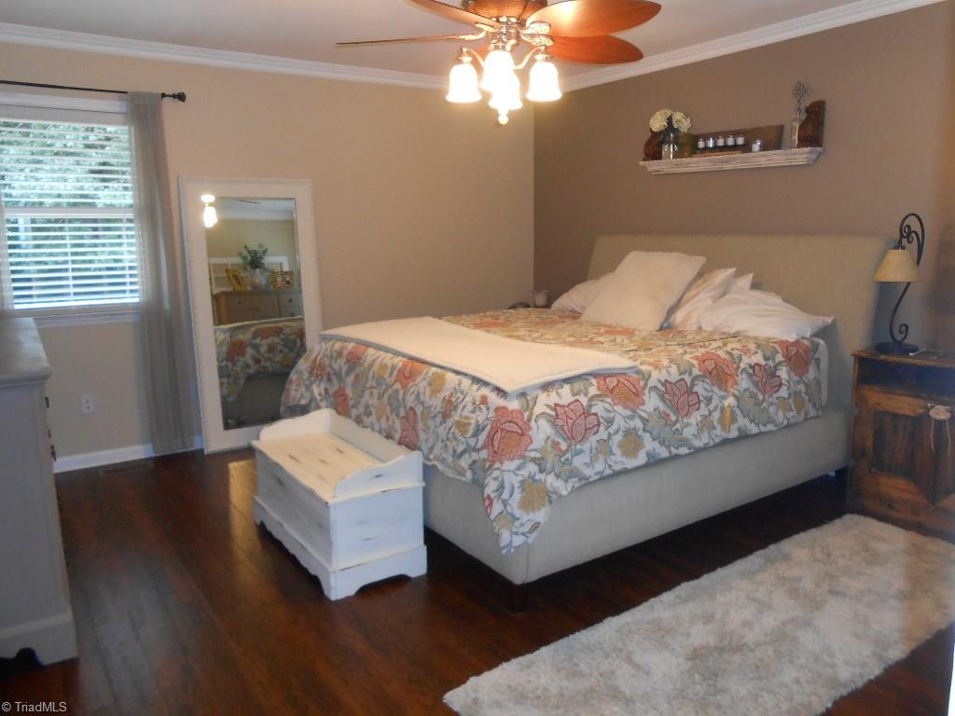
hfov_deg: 67.3
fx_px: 717
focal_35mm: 26
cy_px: 358
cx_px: 478
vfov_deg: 53.1
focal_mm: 4.6
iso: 250
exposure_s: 1/25
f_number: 3.5
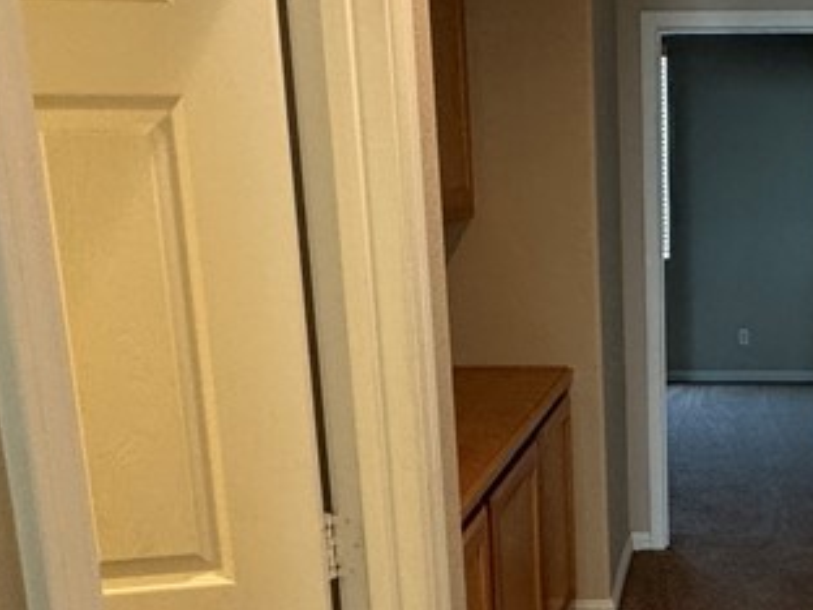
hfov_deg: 38.7
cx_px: 717
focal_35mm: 46
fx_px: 1080
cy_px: 407
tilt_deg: -10.6
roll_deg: +0.5
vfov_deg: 31.3
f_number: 2.2
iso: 320
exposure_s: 1/60
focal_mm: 2.22
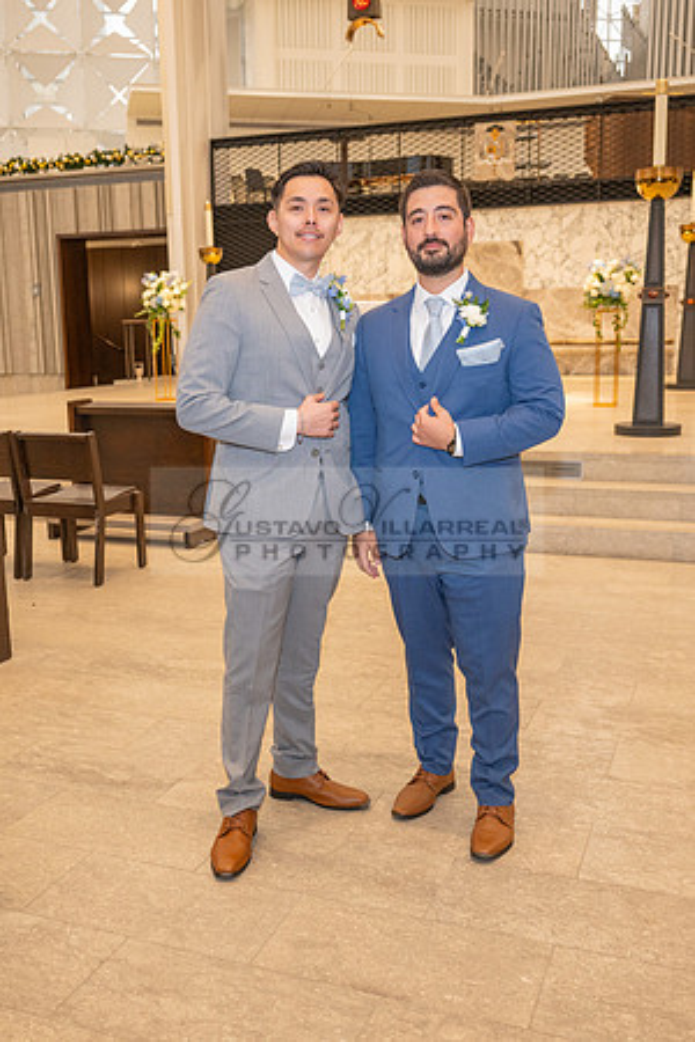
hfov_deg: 36.8
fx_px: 1042
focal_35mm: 36
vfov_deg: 53.1
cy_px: 521
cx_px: 317
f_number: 2.8
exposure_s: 1/160
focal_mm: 24
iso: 800
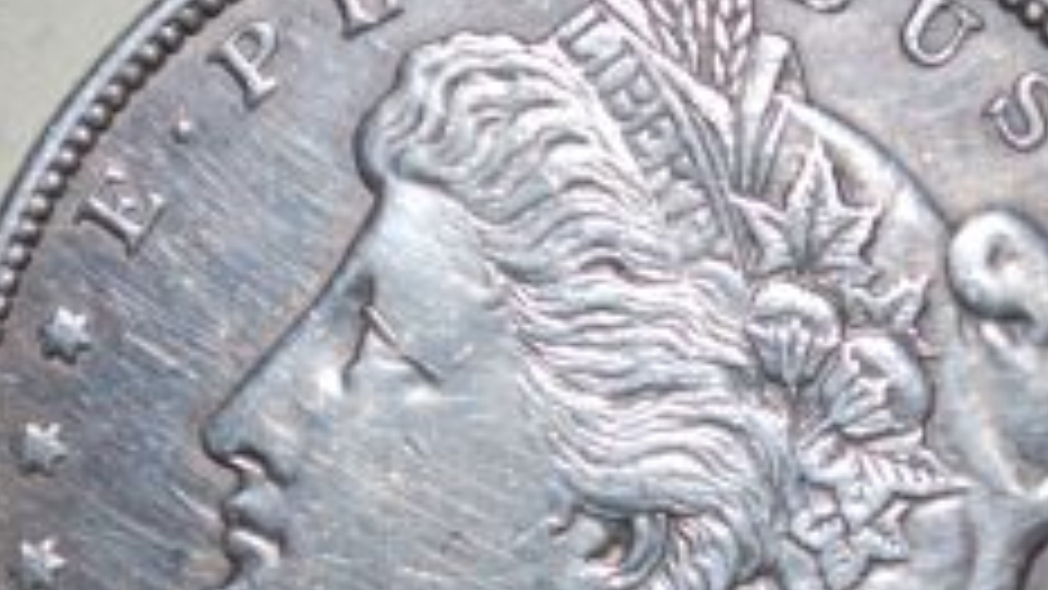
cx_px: 594
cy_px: 520
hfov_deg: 11.6
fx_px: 5172
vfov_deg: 6.5
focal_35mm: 186
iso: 100
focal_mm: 55
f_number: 5.6
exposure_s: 1/125
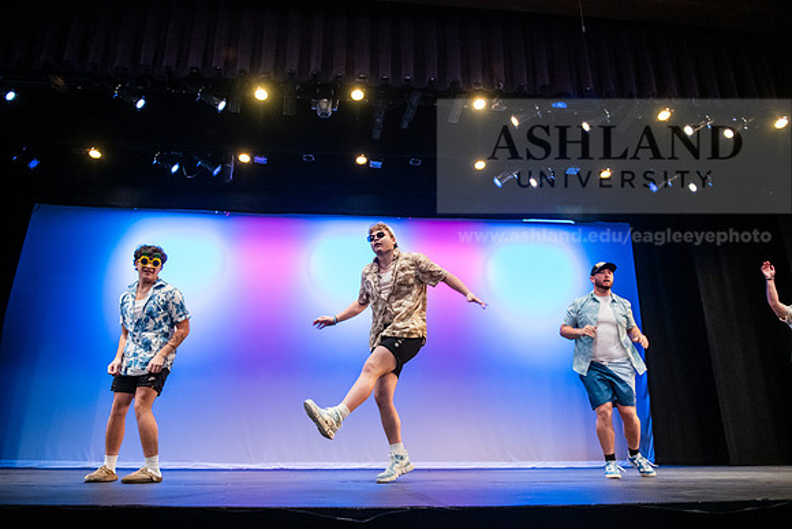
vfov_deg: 48.0
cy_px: 264
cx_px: 396
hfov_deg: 67.4
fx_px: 594
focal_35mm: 27
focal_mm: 27
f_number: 3.2
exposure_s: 1/320
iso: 4000
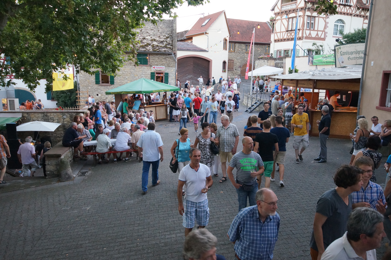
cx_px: 201
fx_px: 336
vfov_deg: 42.2
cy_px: 131
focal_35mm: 31
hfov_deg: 60.3
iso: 1250
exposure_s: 1/60
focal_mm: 20
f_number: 5.6
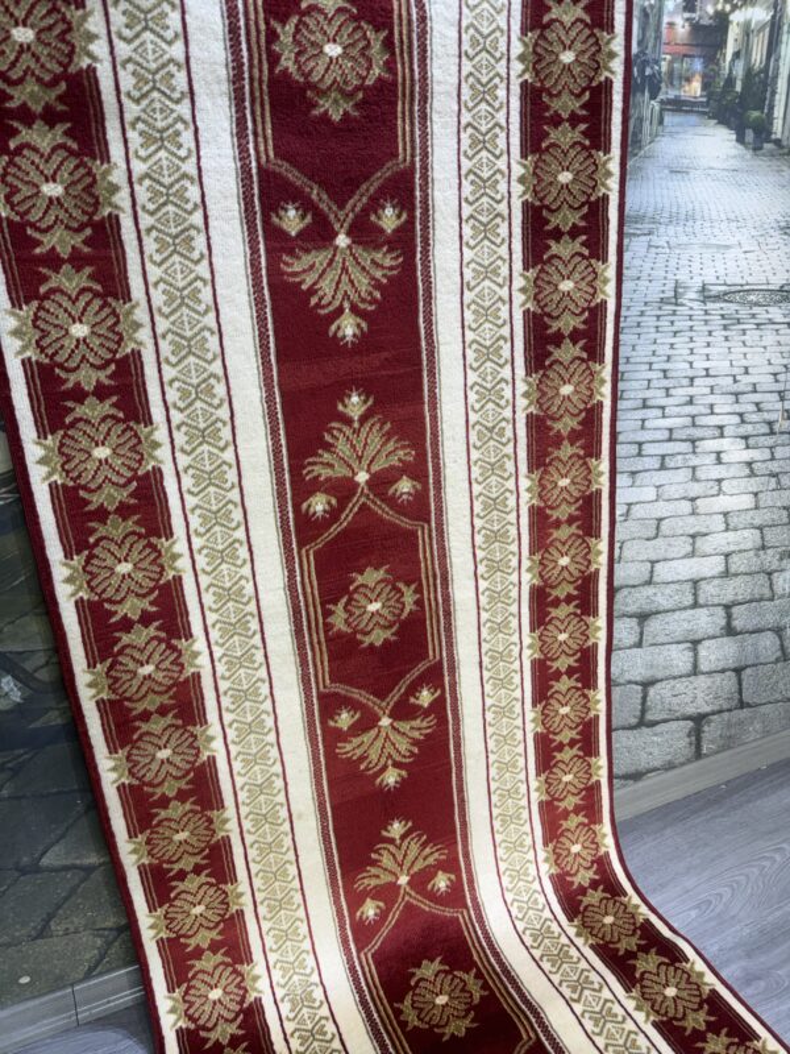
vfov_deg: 71.6
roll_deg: +2.7
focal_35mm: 24
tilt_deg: -21.4
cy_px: 527
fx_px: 730
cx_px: 395
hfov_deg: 56.8
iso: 50
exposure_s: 1/100
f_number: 1.78
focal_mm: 6.76
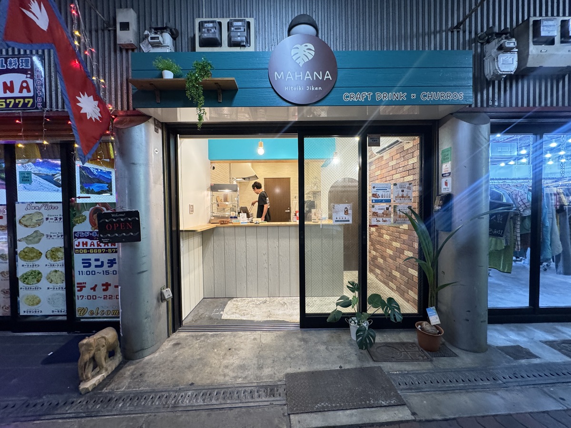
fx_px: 231
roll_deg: +0.5
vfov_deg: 85.7
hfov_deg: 102.1
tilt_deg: -2.9
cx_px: 286
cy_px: 214
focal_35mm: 14
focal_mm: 2.22
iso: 320
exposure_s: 1/60
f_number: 2.2
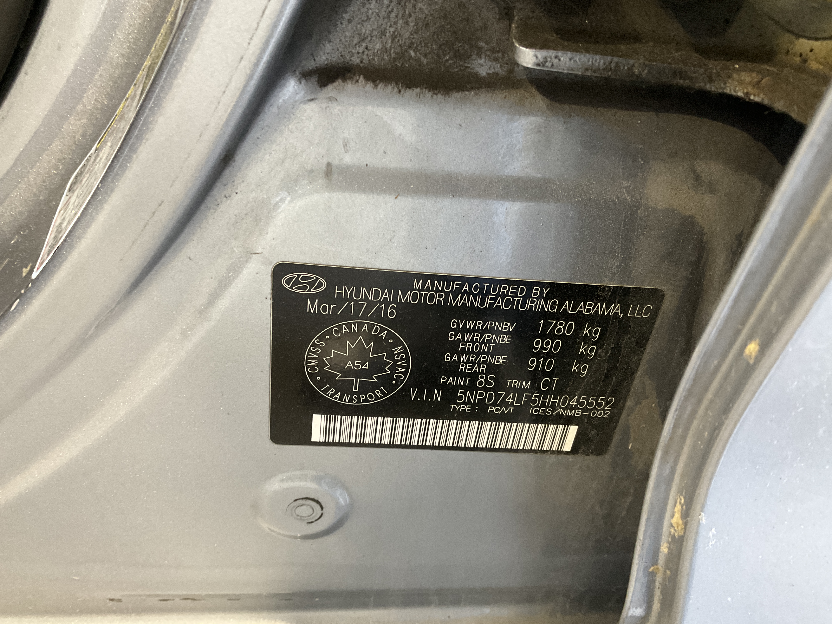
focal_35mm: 29
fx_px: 697
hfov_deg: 61.7
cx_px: 416
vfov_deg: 48.2
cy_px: 312
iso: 200
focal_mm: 3
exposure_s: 1/40
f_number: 1.8
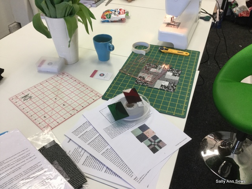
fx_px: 226
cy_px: 94
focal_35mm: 31
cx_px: 126
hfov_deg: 58.4
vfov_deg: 45.4
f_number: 2.4
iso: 40
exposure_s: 1/33
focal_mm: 3.3
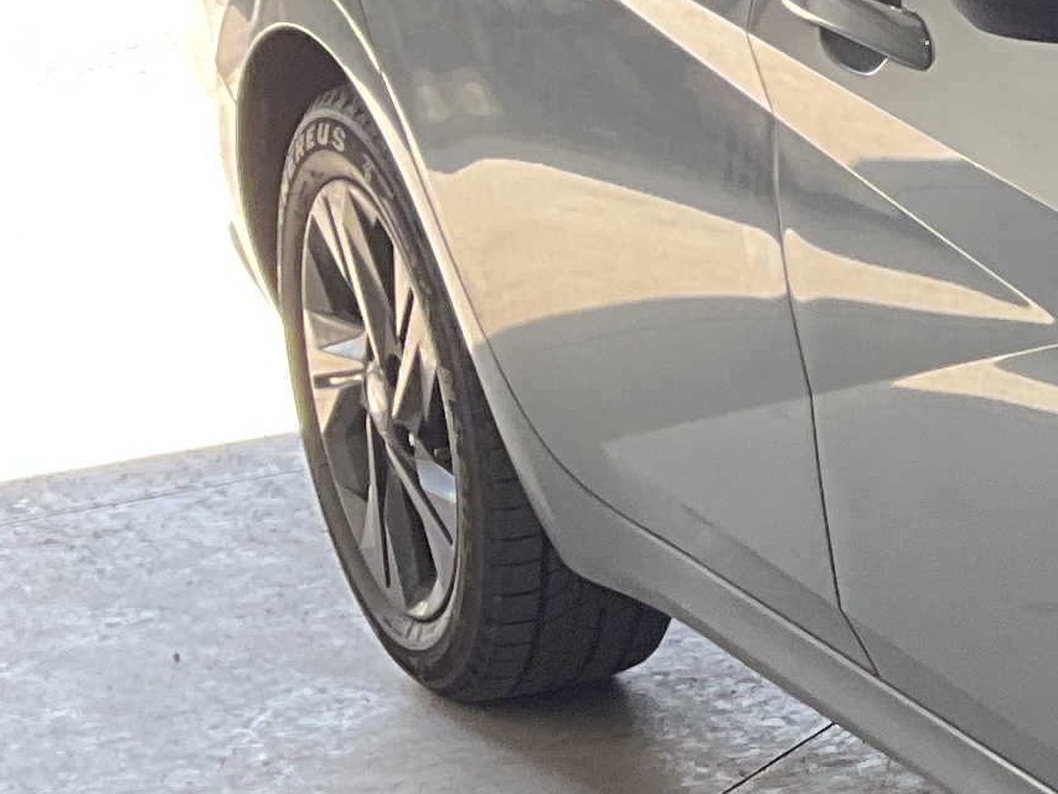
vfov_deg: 10.8
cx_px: 2487
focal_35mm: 137
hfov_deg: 11.9
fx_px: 4188
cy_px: 628
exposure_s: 1/122
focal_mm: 3
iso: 64
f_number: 1.8
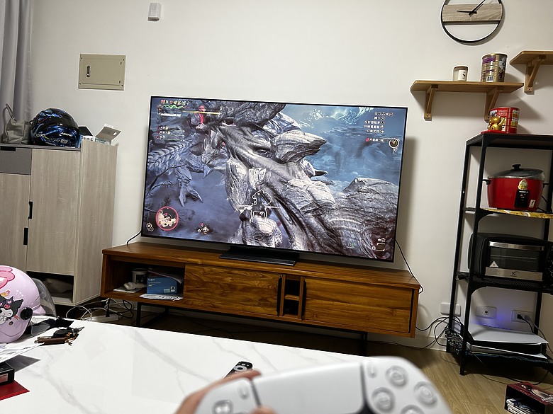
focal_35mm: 26
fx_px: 415
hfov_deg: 67.3
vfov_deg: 53.1
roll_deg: -4.0
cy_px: 207
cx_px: 276
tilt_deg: -1.2
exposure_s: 1/60
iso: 125
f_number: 1.5
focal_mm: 5.7
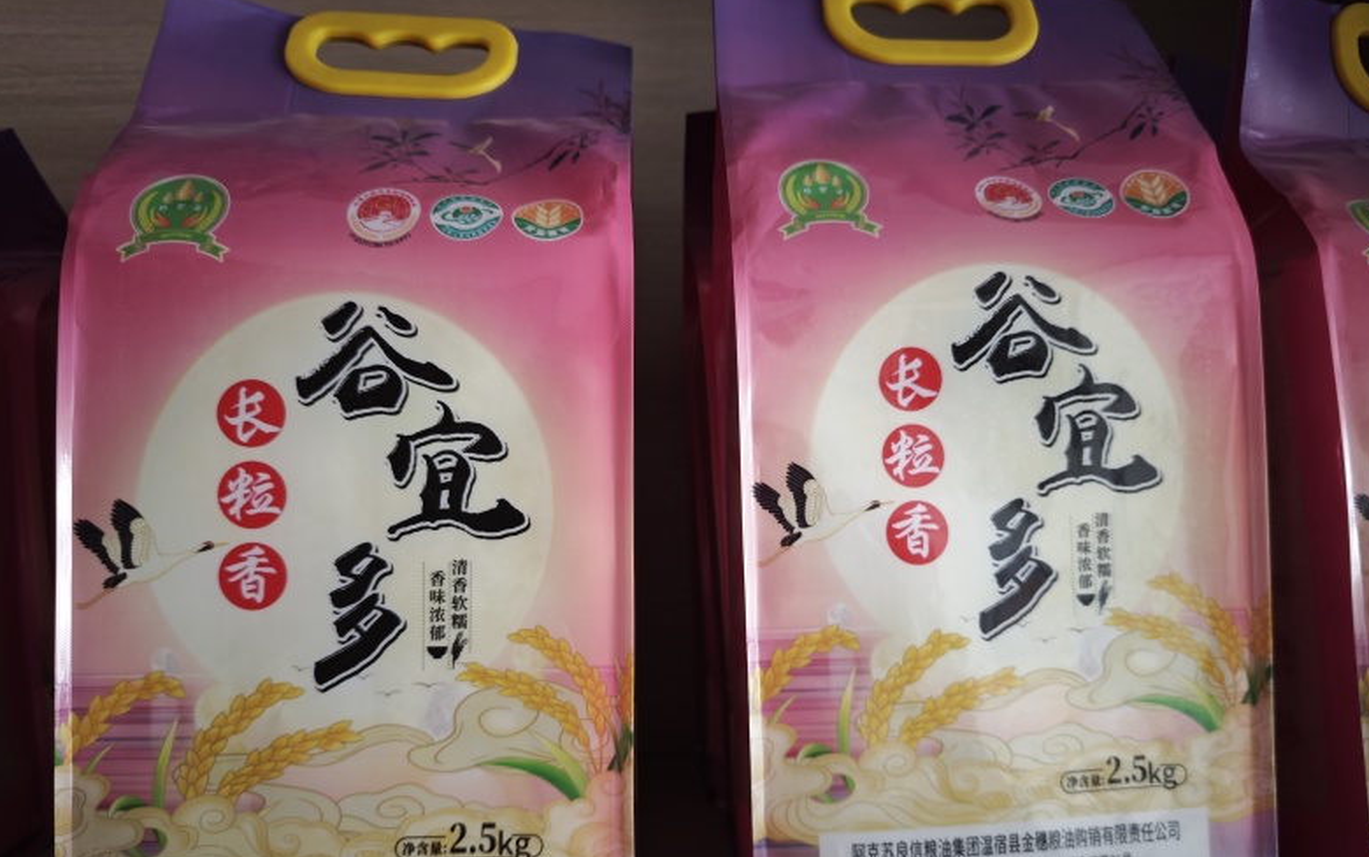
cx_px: 692
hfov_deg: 72.5
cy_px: 492
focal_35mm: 25
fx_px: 933
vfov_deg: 49.1
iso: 640
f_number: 1.62
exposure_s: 1/51.2
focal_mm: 6.55
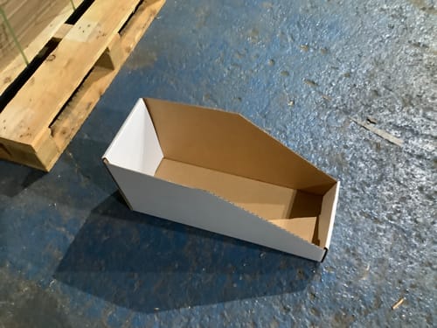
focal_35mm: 31
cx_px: 218
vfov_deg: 45.4
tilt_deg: -55.4
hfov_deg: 58.4
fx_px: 391
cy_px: 164
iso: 640
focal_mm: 3.3
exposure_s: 1/25
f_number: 2.4
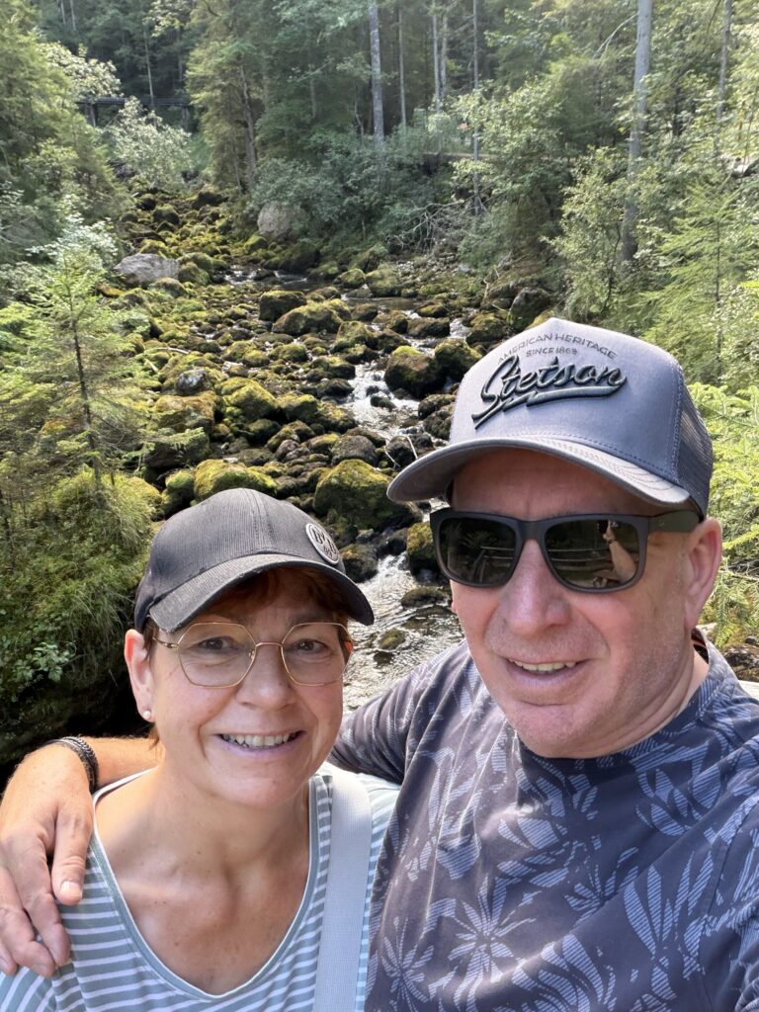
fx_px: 877
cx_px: 380
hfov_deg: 46.8
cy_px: 506
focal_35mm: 30
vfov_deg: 60.0
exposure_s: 1/81
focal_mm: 2.71
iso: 80
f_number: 1.9
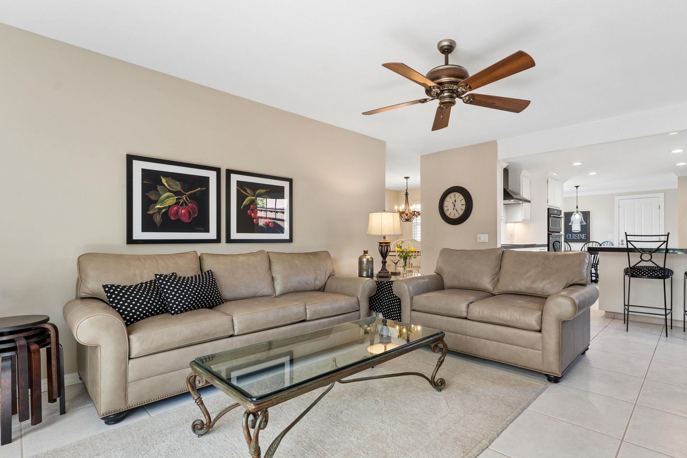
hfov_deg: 92.6
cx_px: 394
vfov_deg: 70.3
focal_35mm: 17
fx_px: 324
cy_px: 252
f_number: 8
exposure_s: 1/5
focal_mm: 14
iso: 100
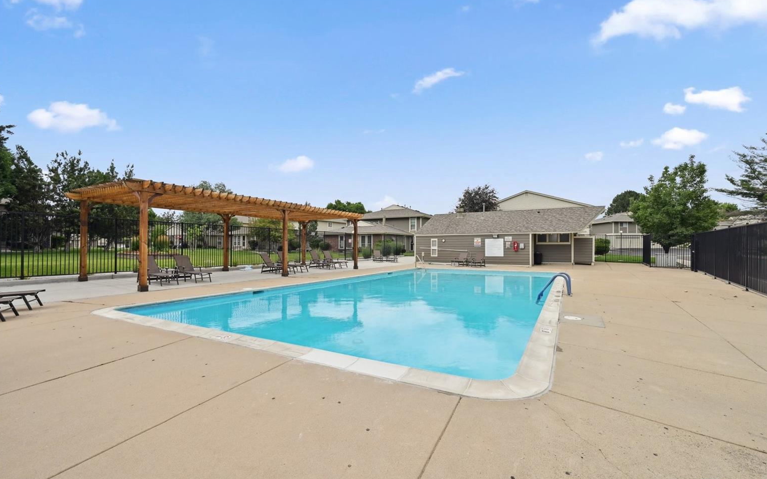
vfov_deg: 71.2
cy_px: 228
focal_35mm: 16
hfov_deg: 97.8
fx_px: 334
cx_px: 380
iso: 400
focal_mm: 15
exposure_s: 1/640
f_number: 9
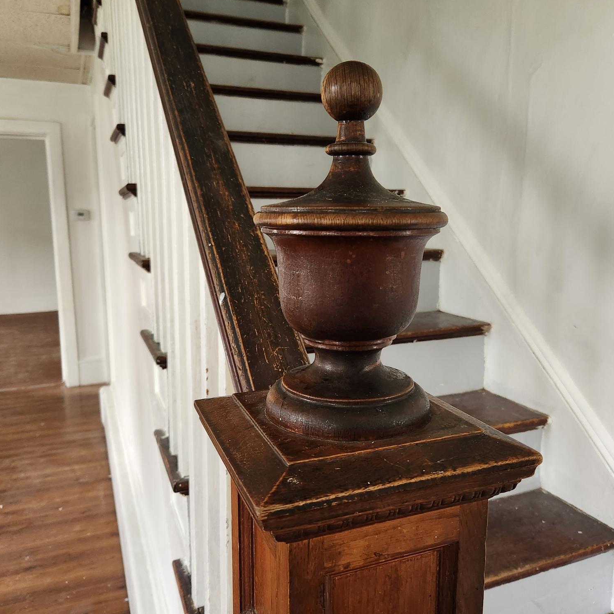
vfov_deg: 57.3
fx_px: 562
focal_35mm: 28
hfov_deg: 57.3
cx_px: 316
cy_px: 306
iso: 400
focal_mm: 5.4
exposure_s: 1/120
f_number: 1.8
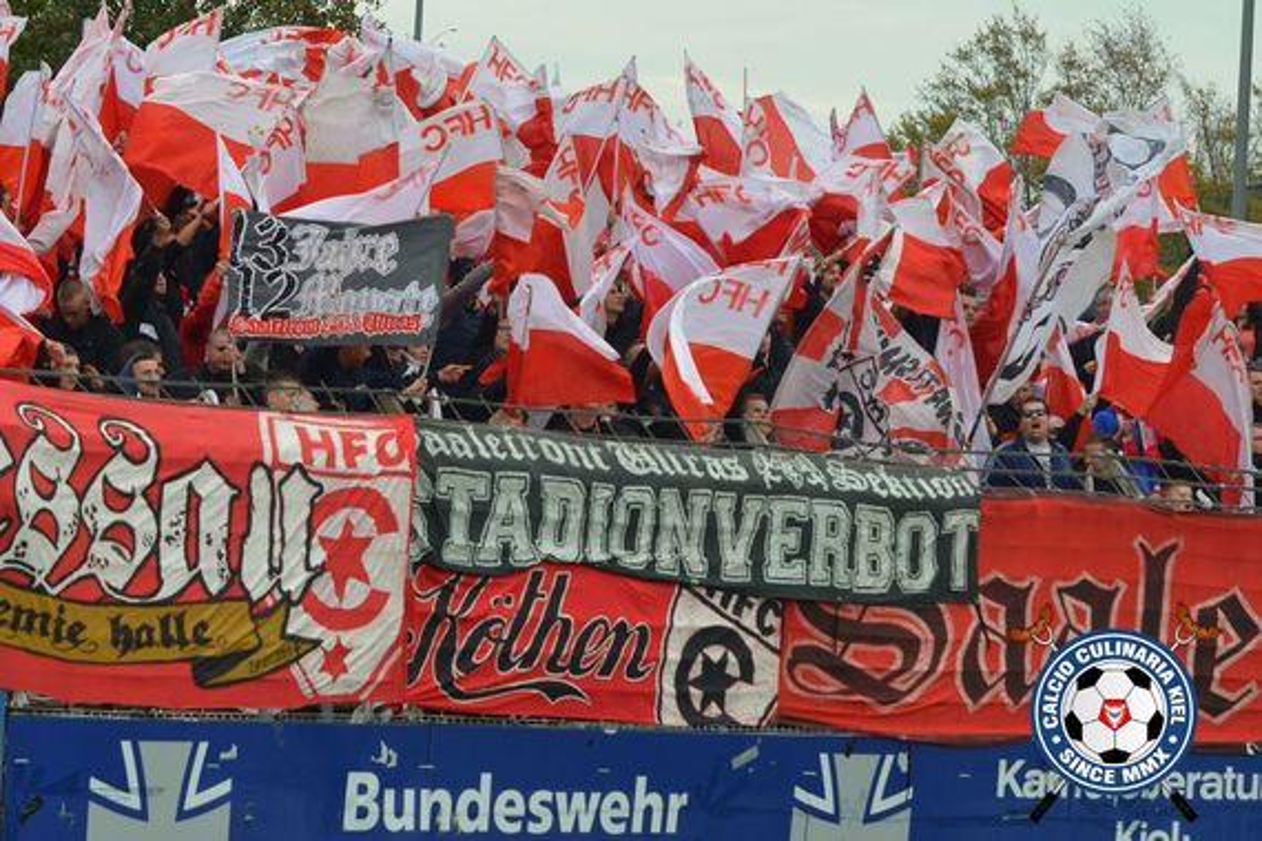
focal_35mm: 105
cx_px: 631
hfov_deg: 19.5
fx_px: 3681
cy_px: 420
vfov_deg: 13.0
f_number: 4.5
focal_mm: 70
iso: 400
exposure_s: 1/1250
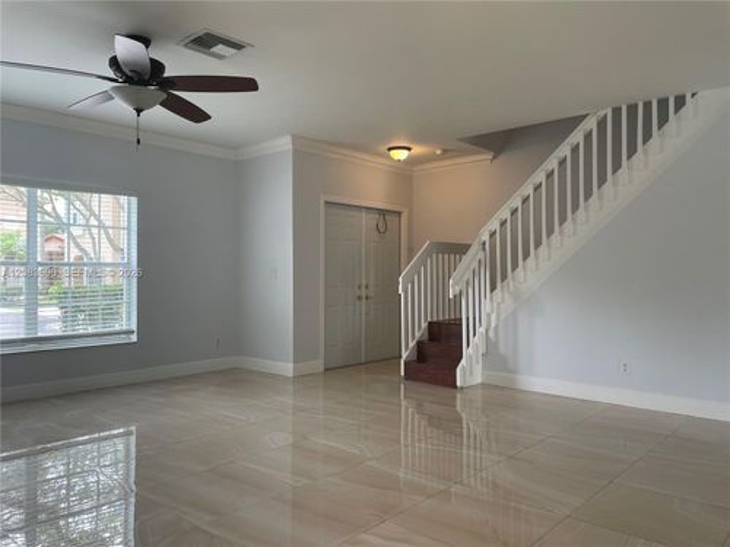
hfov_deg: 67.3
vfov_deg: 53.1
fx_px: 548
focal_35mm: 26
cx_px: 365
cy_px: 274
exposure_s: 1/120
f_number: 1.6
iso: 64
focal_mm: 4.2
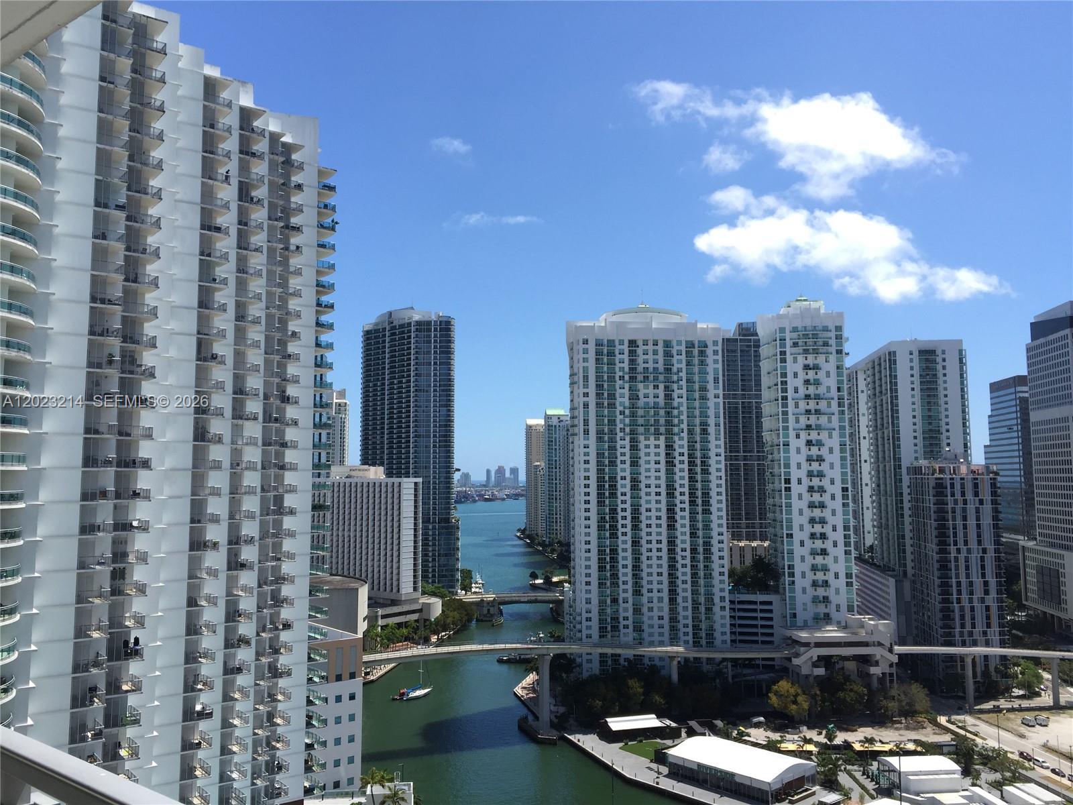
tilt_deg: +6.6
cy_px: 402
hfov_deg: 61.7
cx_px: 536
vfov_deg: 48.2
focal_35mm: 29
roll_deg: -0.8
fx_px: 899
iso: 32
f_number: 2.2
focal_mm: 4.15
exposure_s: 1/1647
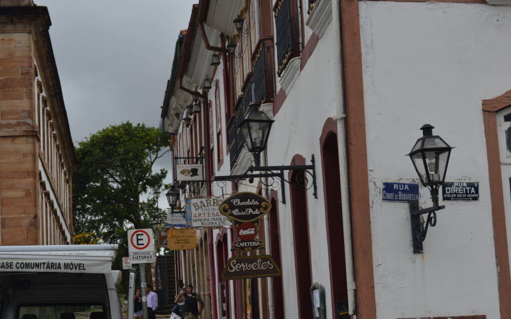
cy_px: 160
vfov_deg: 15.4
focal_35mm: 85
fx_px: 1177
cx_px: 256
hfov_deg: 24.5
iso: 100
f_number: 10
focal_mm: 55
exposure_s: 1/160
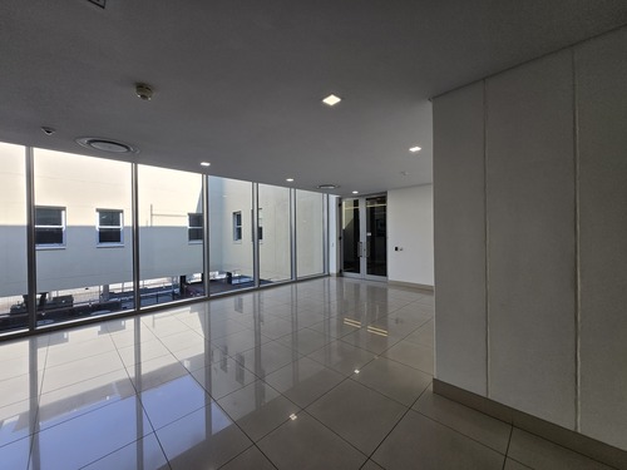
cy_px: 235
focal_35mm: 13
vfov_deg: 89.9
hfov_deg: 106.2
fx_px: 235
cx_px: 314
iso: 25
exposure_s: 1/138
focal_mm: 1.7
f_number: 2.2
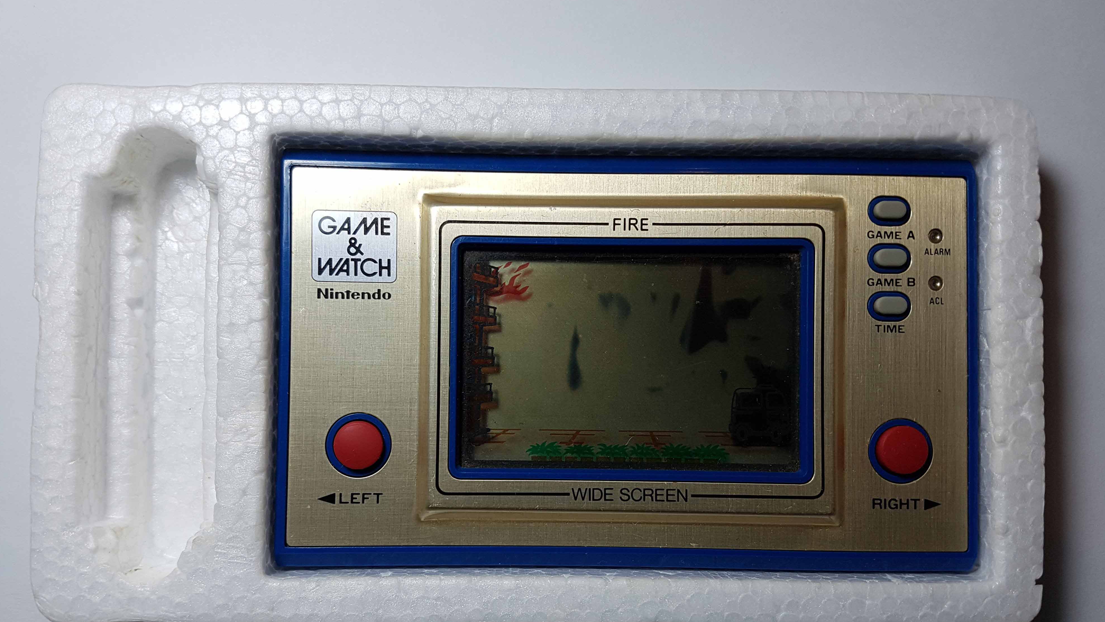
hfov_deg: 66.1
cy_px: 367
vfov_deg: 40.0
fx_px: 850
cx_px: 542
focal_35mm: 29
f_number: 1.7
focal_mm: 4.2
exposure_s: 1/317
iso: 50
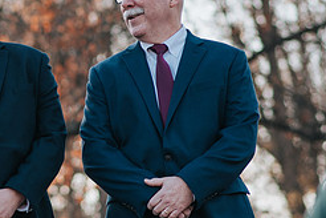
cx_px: -41
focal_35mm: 301
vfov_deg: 4.6
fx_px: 2726
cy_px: 118
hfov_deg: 6.8
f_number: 2.8
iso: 100
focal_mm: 85
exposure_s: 1/320
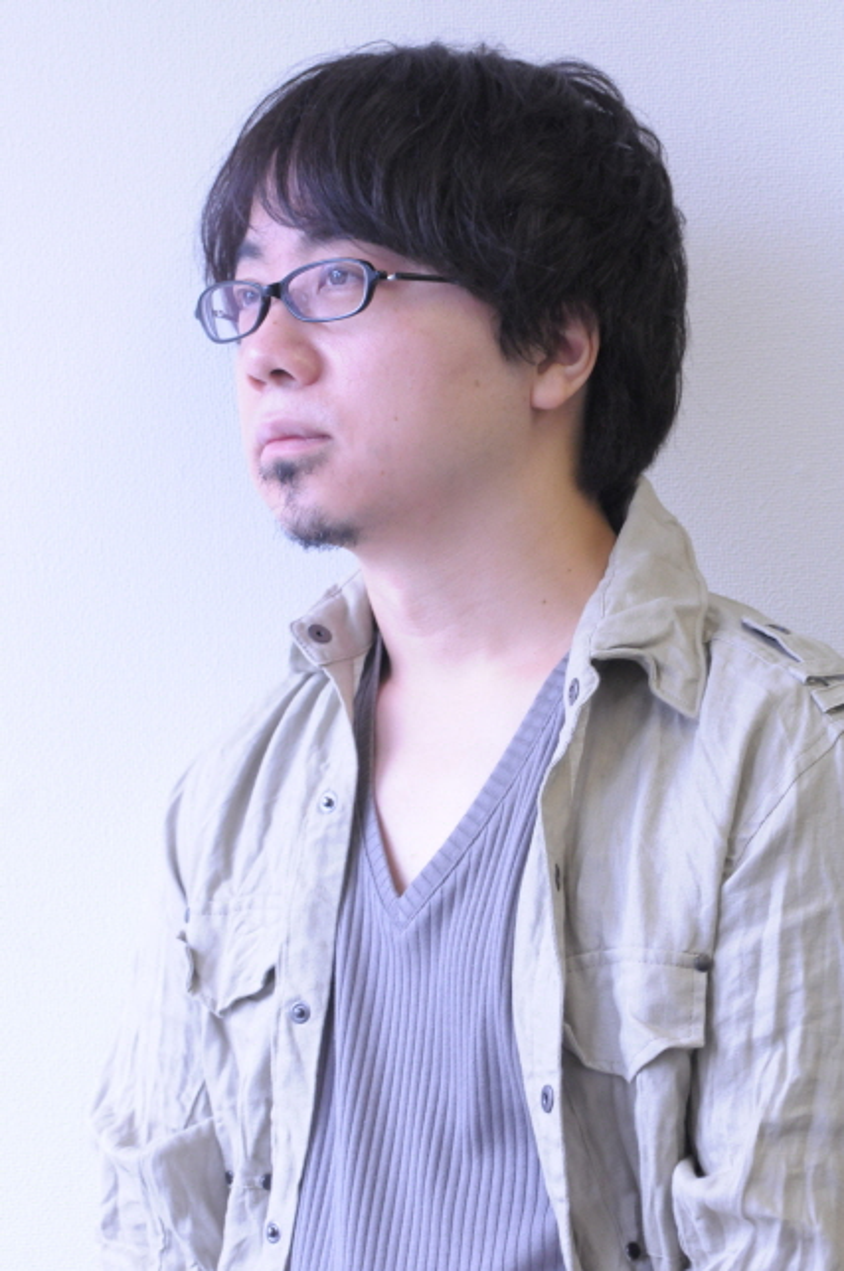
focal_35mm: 153
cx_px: 422
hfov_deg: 8.9
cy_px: 636
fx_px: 5395
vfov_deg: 13.4
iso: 1600
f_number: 8
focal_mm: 102
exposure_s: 1/160
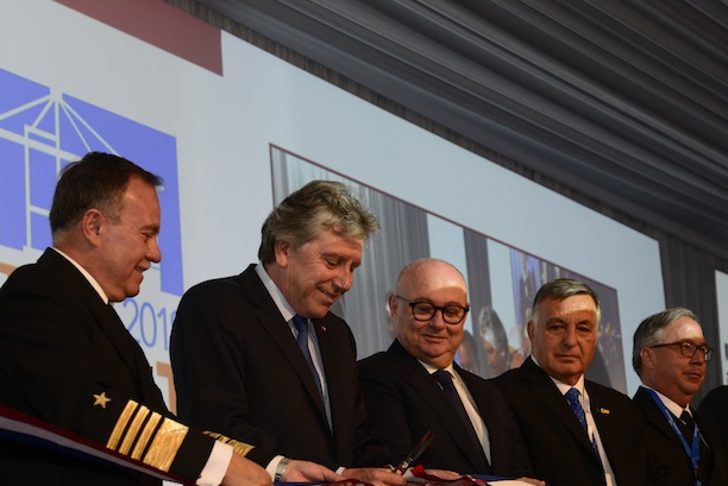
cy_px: 364
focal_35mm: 85
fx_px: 1720
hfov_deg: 23.9
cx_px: 374
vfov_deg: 16.0
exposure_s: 1/125
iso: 1000
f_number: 4.2
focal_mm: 52
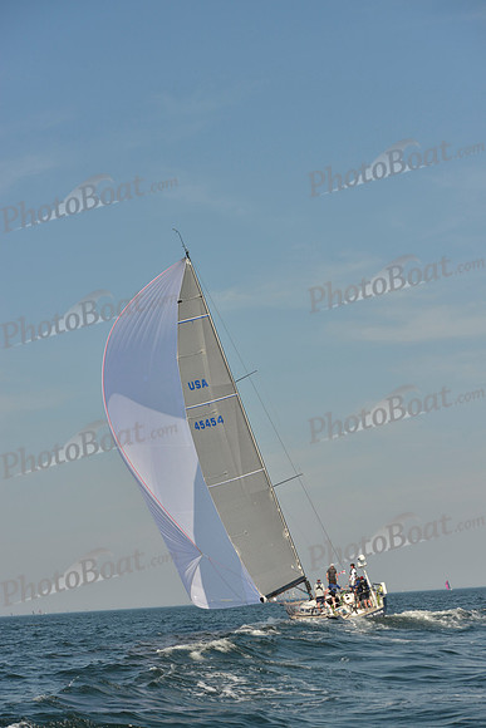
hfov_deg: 19.5
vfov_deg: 28.8
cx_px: 243
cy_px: 364
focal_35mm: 70
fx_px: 1417
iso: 200
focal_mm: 70
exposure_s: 1/1600
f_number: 7.1
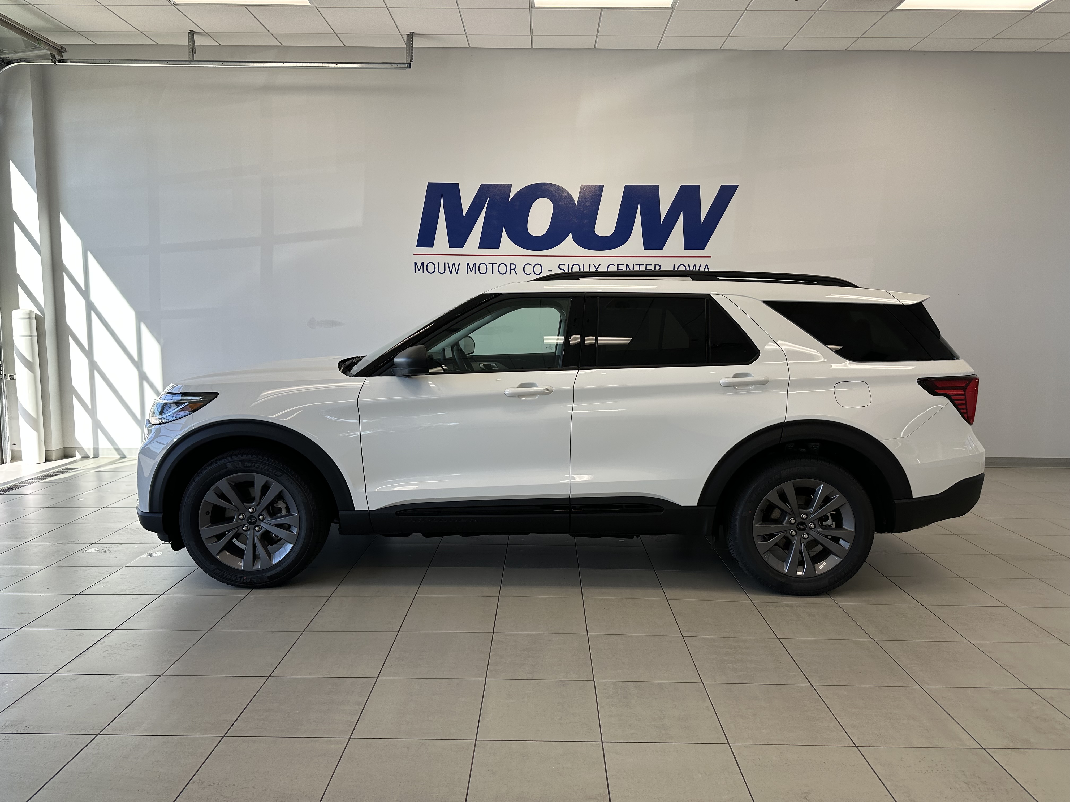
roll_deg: +1.2
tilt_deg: -5.6
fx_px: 742
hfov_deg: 71.6
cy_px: 401
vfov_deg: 56.8
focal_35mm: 24
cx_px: 535
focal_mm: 6.86
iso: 80
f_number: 1.78
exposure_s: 1/484
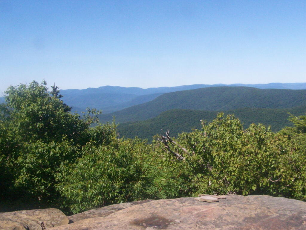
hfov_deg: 49.0
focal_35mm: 38
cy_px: 115
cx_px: 153
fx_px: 336
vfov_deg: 37.7
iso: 400
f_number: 5.6
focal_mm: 6.3
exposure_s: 1/1250
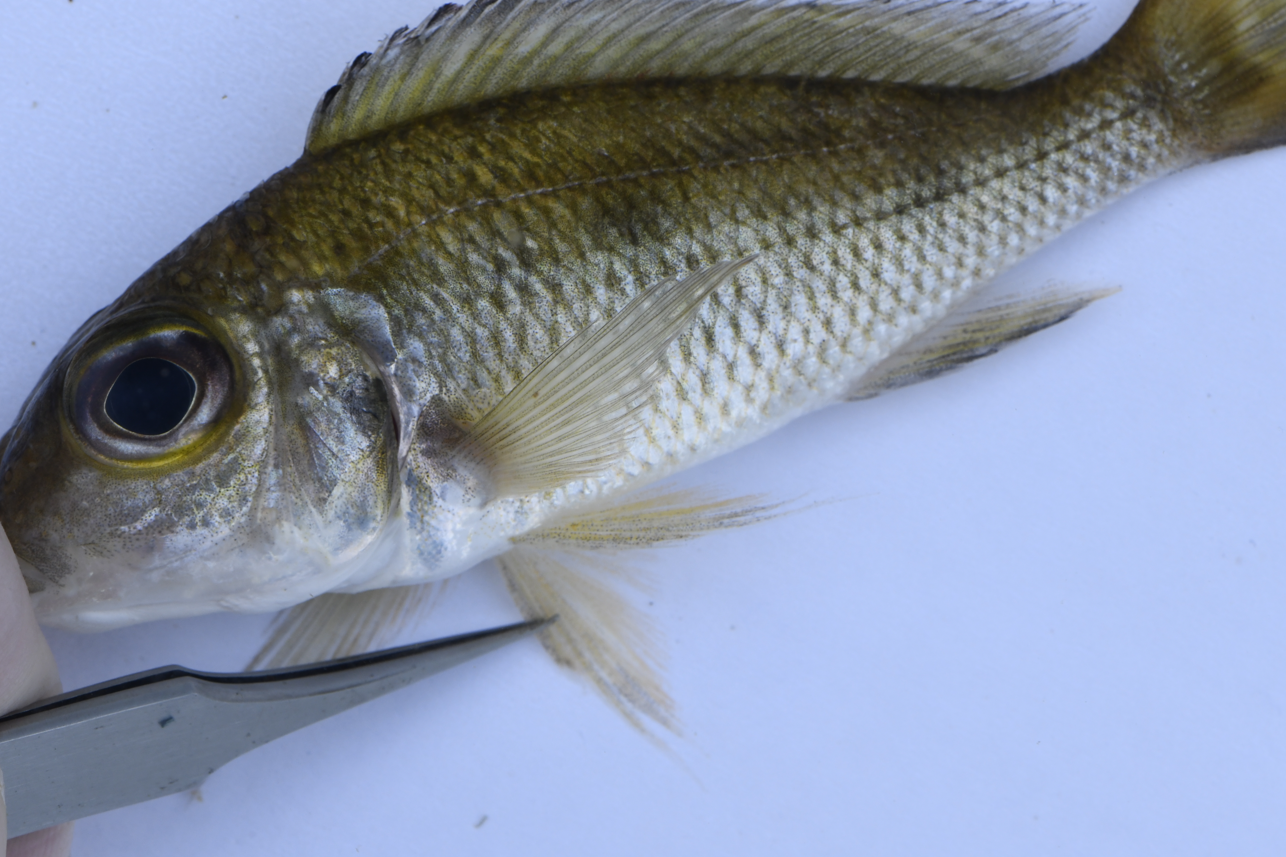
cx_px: 541
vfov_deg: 9.1
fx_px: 5393
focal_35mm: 151
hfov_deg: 13.6
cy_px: 382
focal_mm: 105
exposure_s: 1/125
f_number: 14
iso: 640
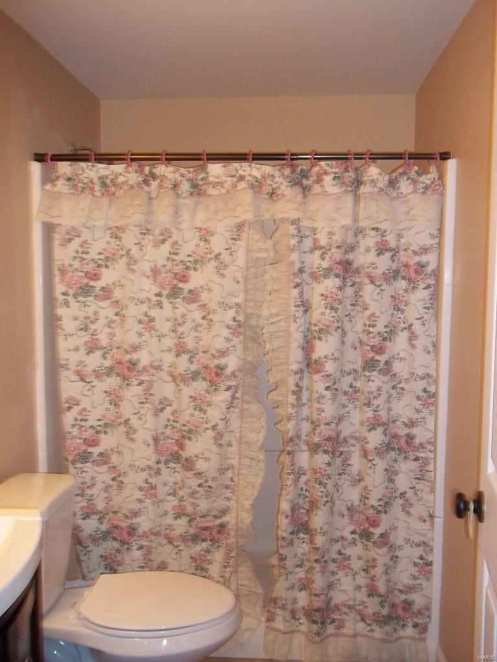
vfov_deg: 56.8
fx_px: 613
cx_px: 248
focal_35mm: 32
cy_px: 331
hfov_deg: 44.2
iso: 160
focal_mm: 5.7
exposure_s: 1/30
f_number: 2.9
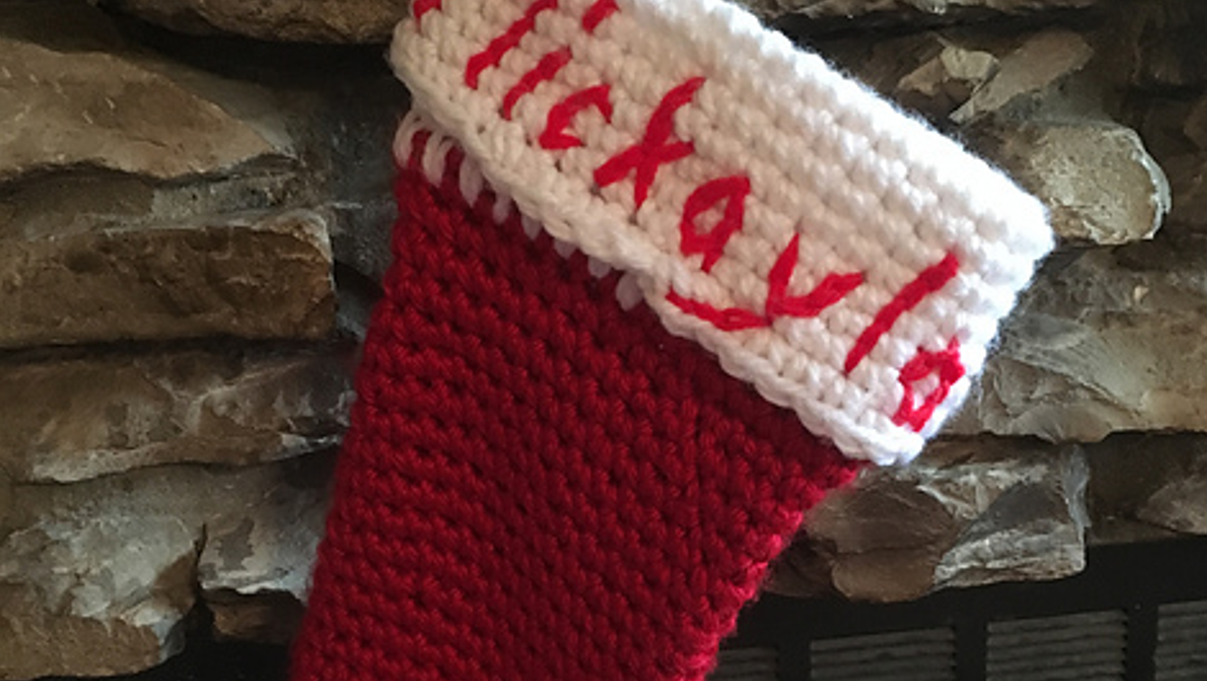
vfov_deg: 27.7
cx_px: 611
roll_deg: +1.6
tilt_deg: -15.8
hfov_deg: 47.3
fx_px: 1377
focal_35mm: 43
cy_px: 401
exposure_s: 1/15
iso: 320
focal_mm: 4.15
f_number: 2.2
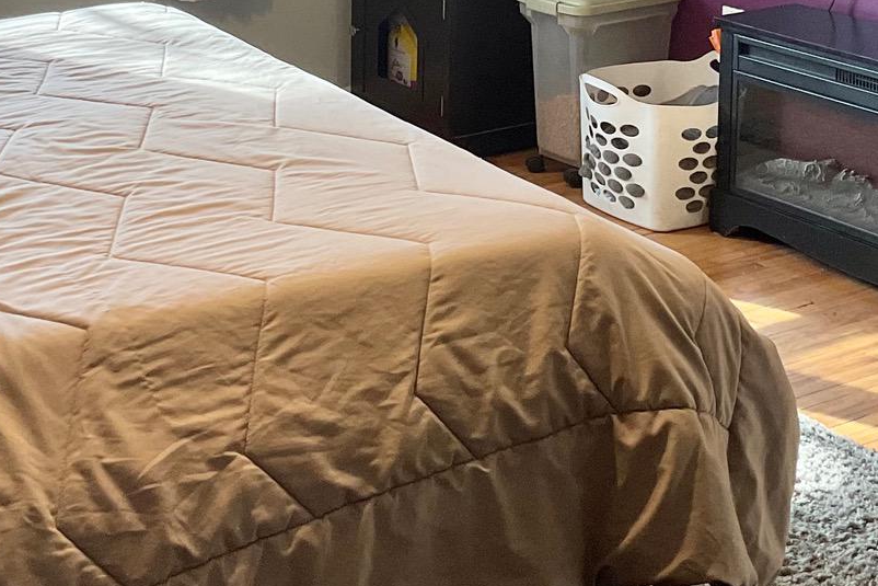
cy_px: -91
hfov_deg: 26.3
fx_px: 1878
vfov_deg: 17.0
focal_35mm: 77
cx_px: 356
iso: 40
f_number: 1.8
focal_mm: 3
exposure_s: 1/60
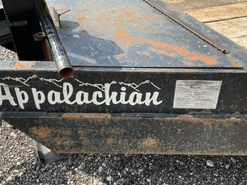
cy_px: 95
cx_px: 135
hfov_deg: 48.9
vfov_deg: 37.7
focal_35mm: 38
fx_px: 271
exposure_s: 1/912
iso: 25
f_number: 1.8
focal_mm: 3
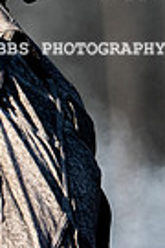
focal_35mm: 442
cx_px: -28
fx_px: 3039
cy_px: -123
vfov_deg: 4.6
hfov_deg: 3.1
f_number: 5.6
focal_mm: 86
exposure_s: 1/500
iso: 800
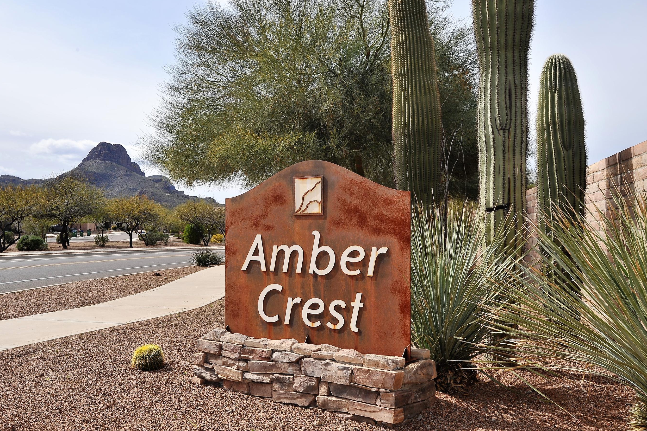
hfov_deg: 49.5
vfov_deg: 34.1
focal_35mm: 39
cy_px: 199
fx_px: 700
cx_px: 289
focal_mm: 35
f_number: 14
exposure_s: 1/200
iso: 200
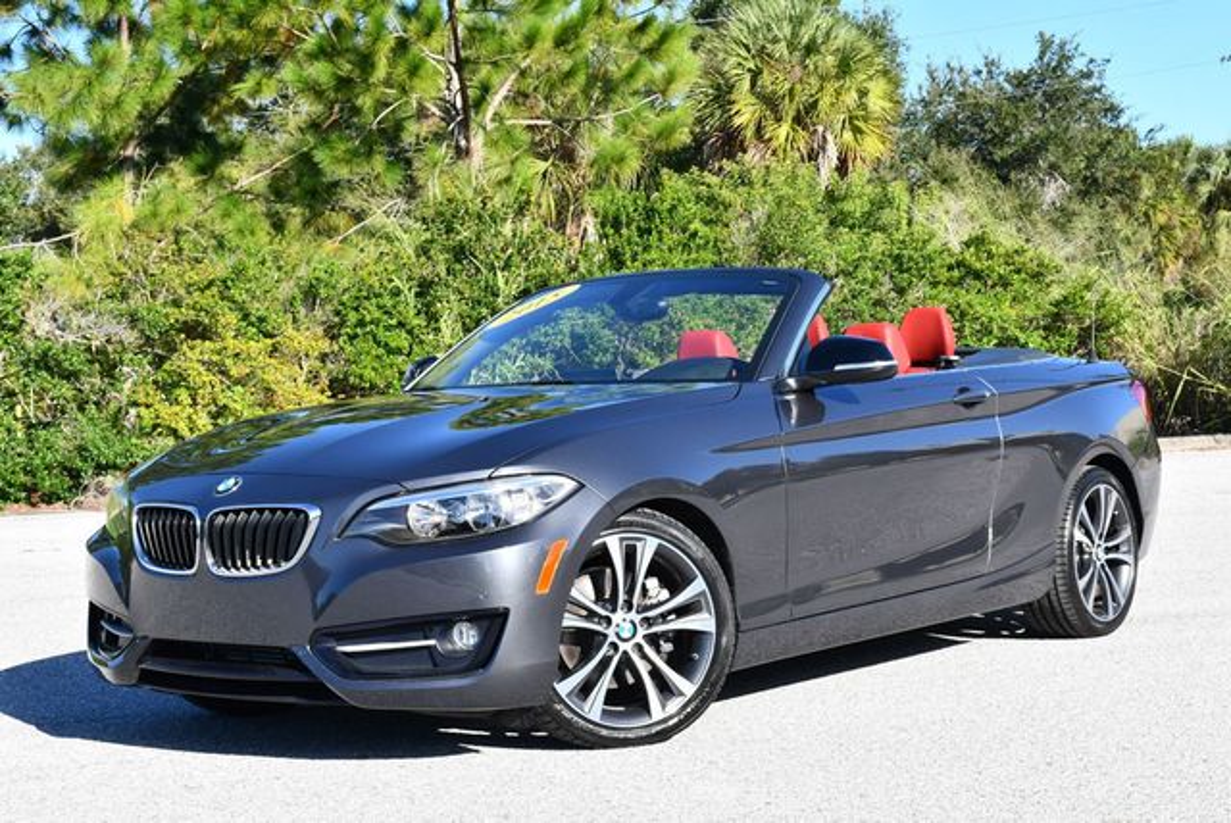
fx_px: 2053
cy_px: 412
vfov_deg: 22.7
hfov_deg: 33.4
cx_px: 616
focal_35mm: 60
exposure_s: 1/250
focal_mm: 30
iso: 200
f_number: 7.1
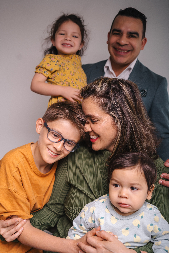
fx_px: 246
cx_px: 84
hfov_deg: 37.9
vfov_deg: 54.4
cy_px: 126
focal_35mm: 35
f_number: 3.2
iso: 125
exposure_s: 1/250
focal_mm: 35
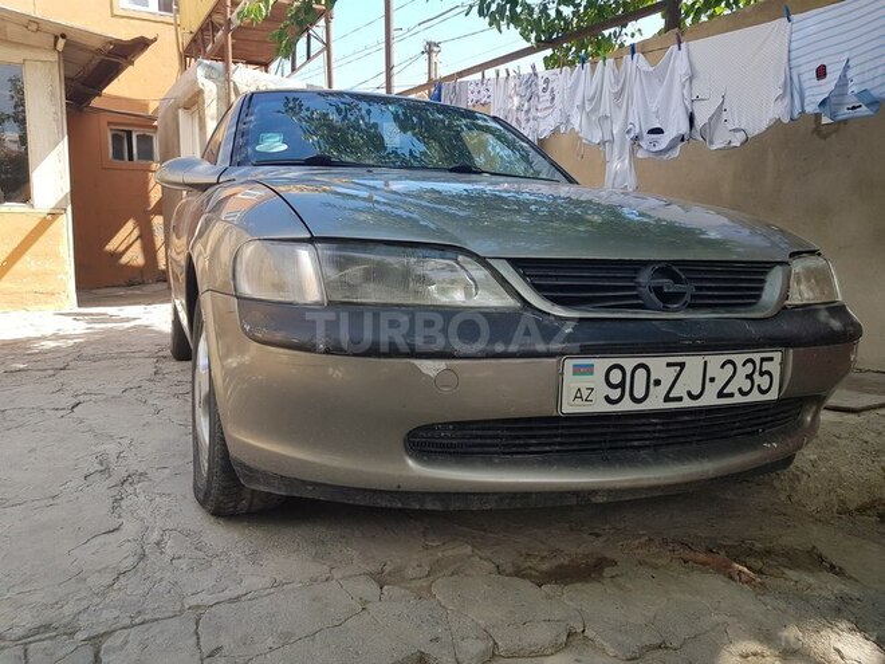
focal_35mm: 26
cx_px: 442
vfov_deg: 53.1
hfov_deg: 67.3
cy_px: 332
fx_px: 665
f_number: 1.7
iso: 40
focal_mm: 4.2
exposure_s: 1/518
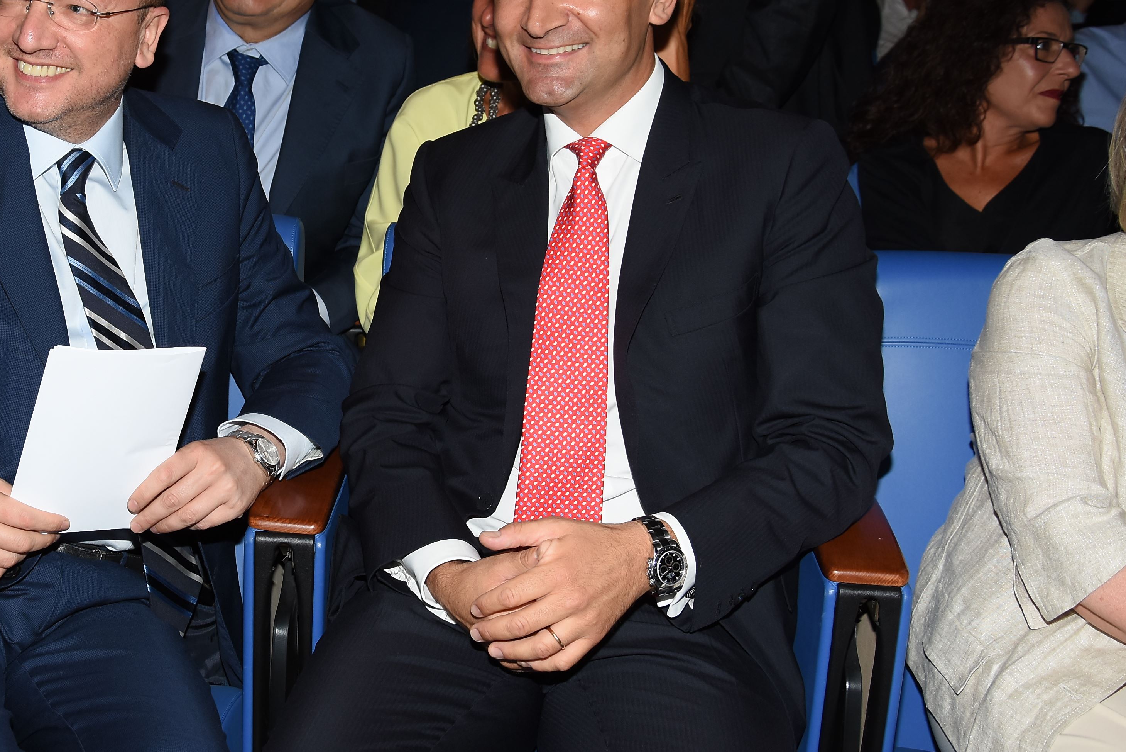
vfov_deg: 23.4
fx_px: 1807
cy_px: 258
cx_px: 327
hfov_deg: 34.1
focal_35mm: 58
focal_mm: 25
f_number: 5.6
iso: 400
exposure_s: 1/60
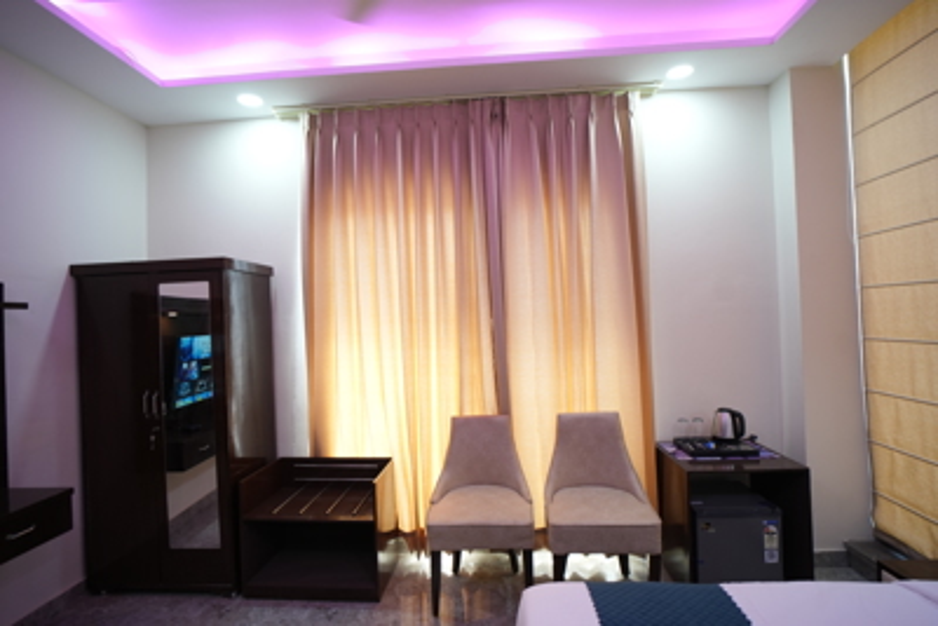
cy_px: 313
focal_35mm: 18
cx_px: 469
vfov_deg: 67.4
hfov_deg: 90.0
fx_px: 469
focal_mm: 18
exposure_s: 1/100
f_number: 3.2
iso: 640
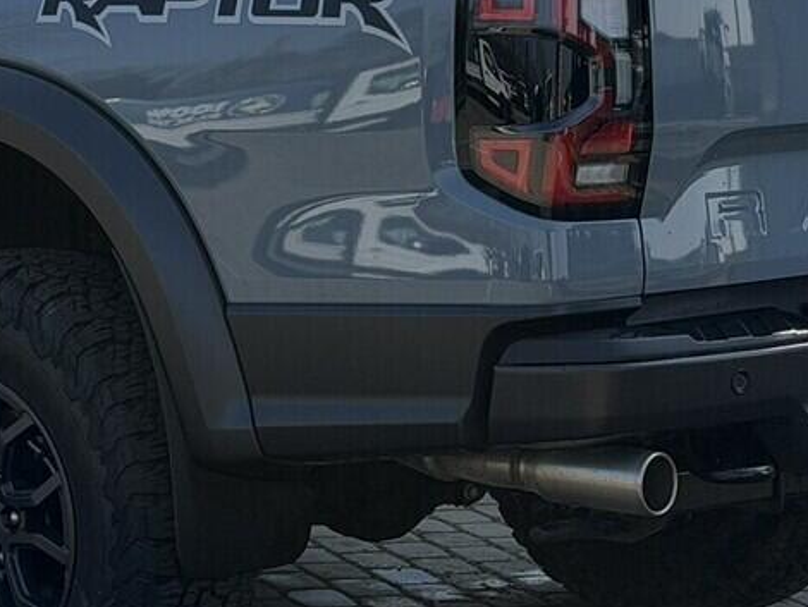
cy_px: -48
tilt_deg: +0.1
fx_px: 3433
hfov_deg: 13.3
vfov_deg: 10.0
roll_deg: +0.2
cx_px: 70
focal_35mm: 147
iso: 64
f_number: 1.78
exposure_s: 1/3891
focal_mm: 6.76
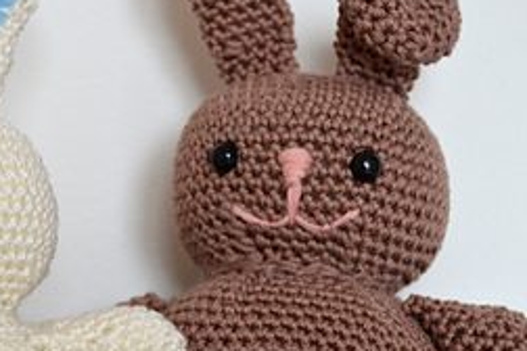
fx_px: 1742
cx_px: 115
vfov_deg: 11.5
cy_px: 273
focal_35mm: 119
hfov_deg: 17.1
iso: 640
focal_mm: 40
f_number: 5
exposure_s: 1/60
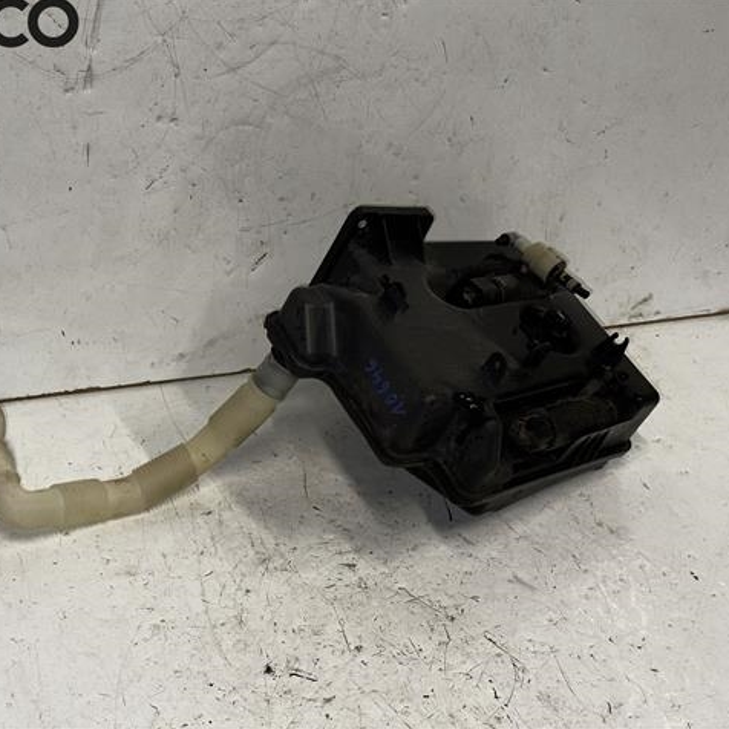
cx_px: 274
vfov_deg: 30.0
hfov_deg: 29.9
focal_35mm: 57
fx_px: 1358
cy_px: 363
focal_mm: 6.86
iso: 40
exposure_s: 1/93
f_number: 1.78
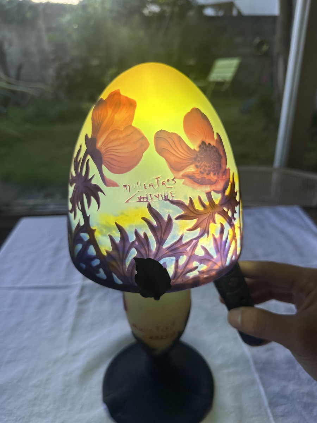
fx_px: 293
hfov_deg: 56.8
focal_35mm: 24
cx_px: 158
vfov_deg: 71.6
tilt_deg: -27.4
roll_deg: +1.4
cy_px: 212
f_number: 1.78
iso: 80
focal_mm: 6.86
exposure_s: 1/943
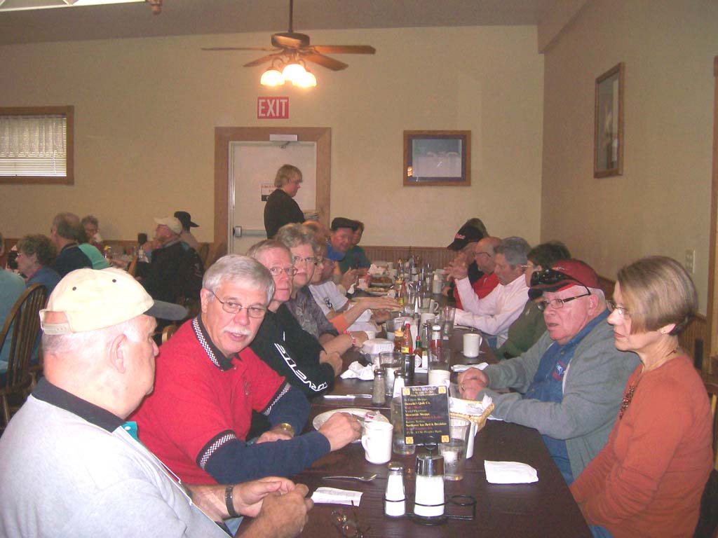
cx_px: 359
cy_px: 269
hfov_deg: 52.6
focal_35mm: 35
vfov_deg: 40.7
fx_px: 726
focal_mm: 5.8
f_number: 2.8
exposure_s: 1/64
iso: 200
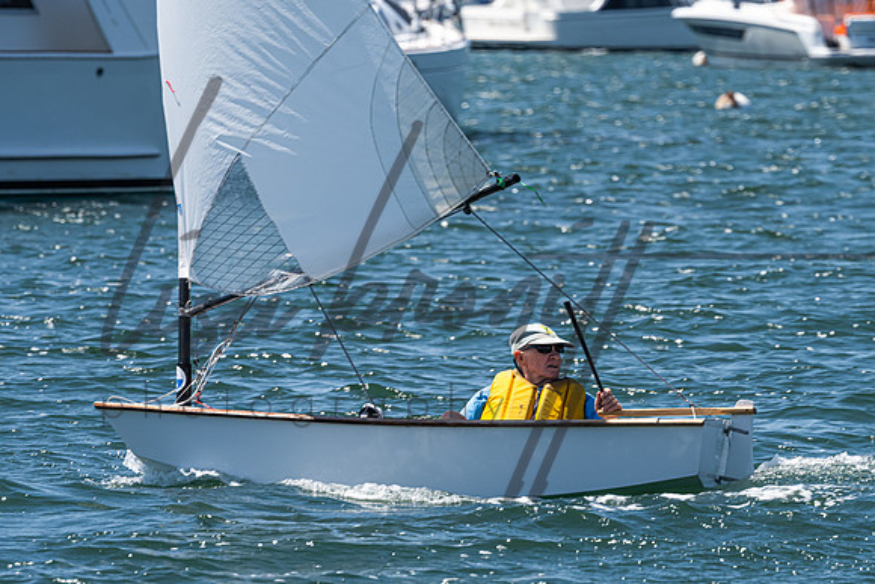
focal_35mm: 508
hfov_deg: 4.1
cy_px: 331
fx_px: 12353
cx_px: 489
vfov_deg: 2.7
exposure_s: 1/640
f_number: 11
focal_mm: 400
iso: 400
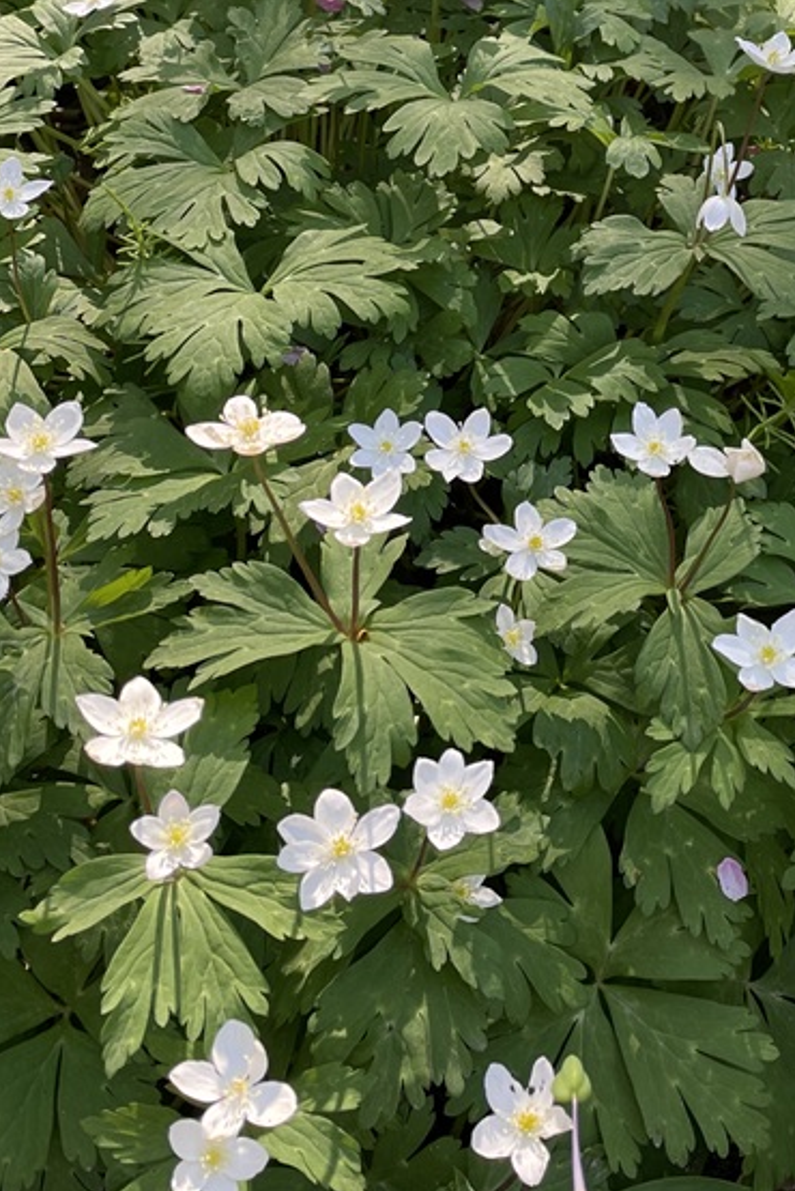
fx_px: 1720
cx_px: 597
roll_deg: +0.5
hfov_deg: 25.7
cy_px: 110
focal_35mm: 52
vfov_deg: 35.8
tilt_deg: -18.6
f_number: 1.6
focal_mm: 4.2
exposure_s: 1/404
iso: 32
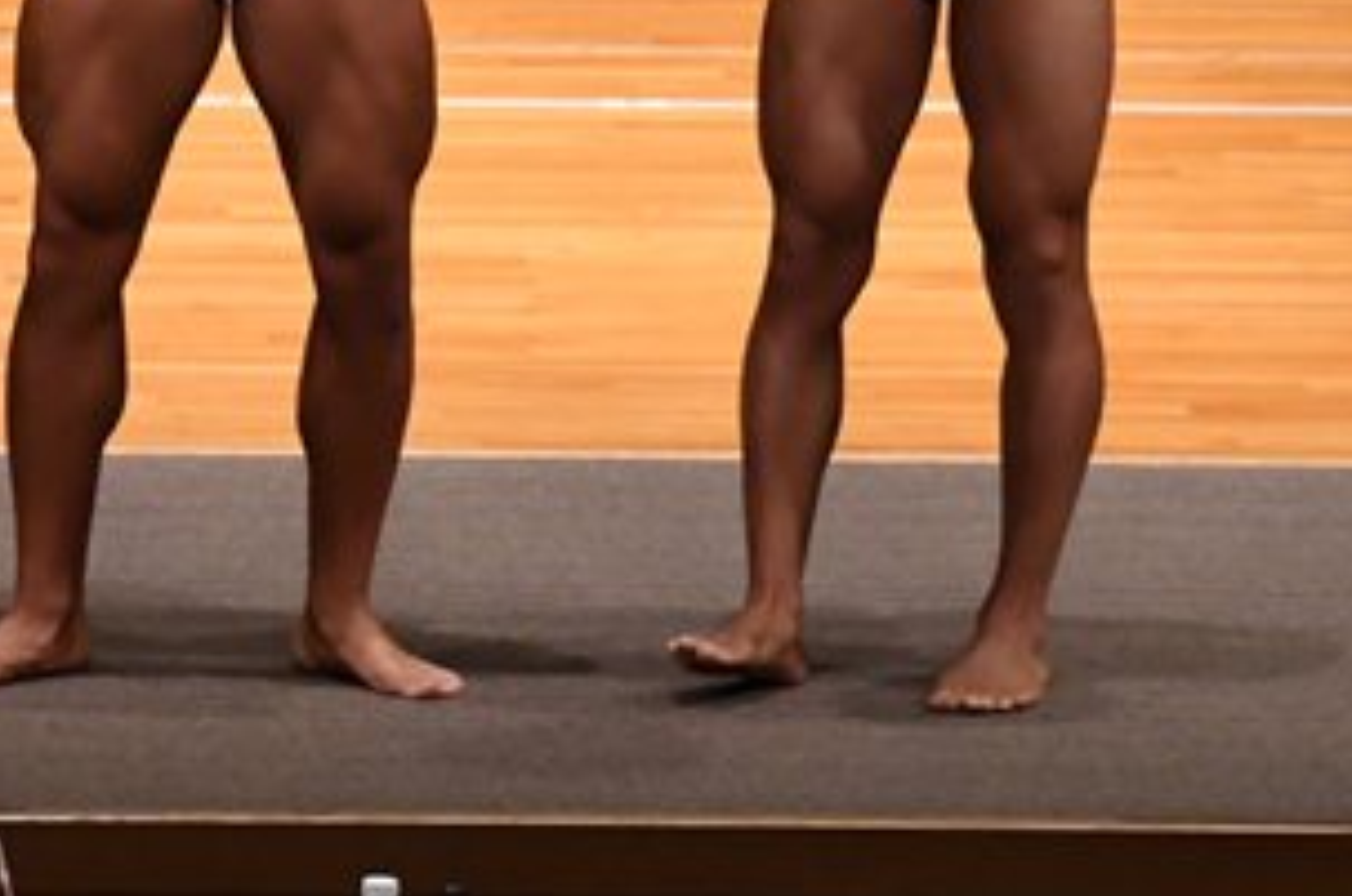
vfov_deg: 2.9
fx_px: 17960
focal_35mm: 479
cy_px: -196
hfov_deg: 4.3
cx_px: 33
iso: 4000
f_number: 5.6
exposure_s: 1/400
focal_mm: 125
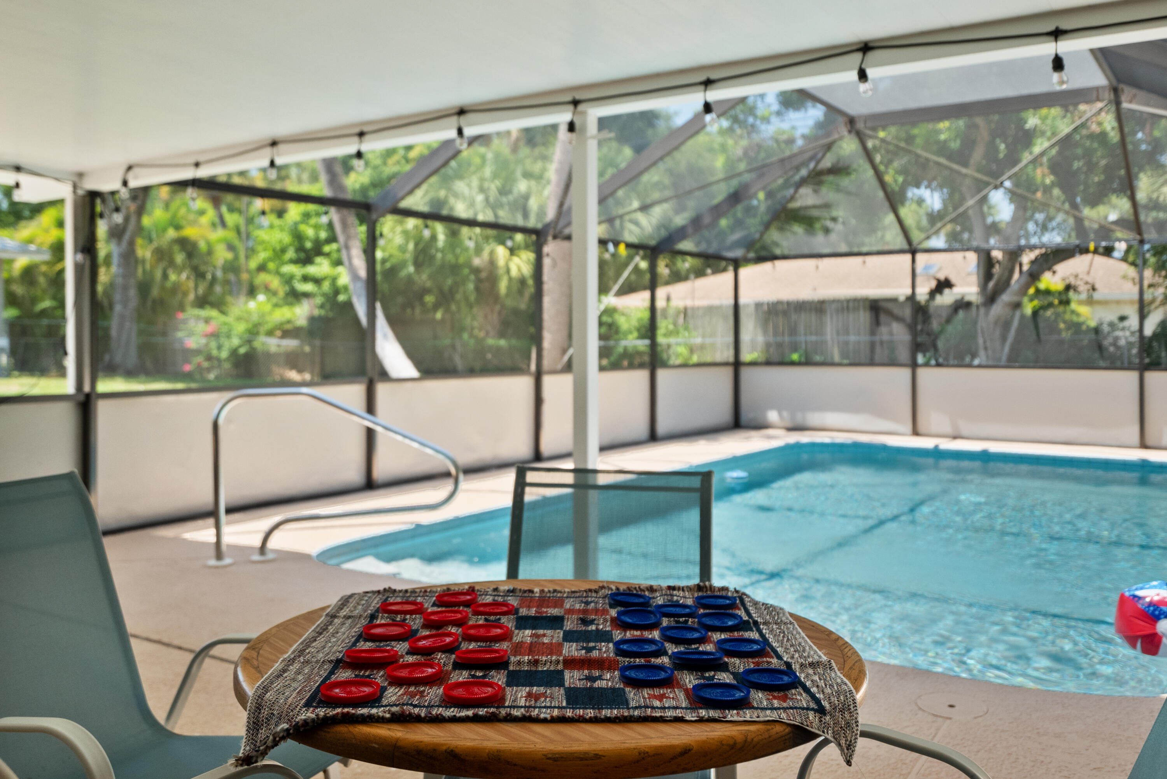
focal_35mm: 30
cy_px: 390
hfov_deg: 61.9
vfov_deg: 43.6
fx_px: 973
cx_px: 584
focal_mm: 30
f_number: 4
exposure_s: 1/320
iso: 2000
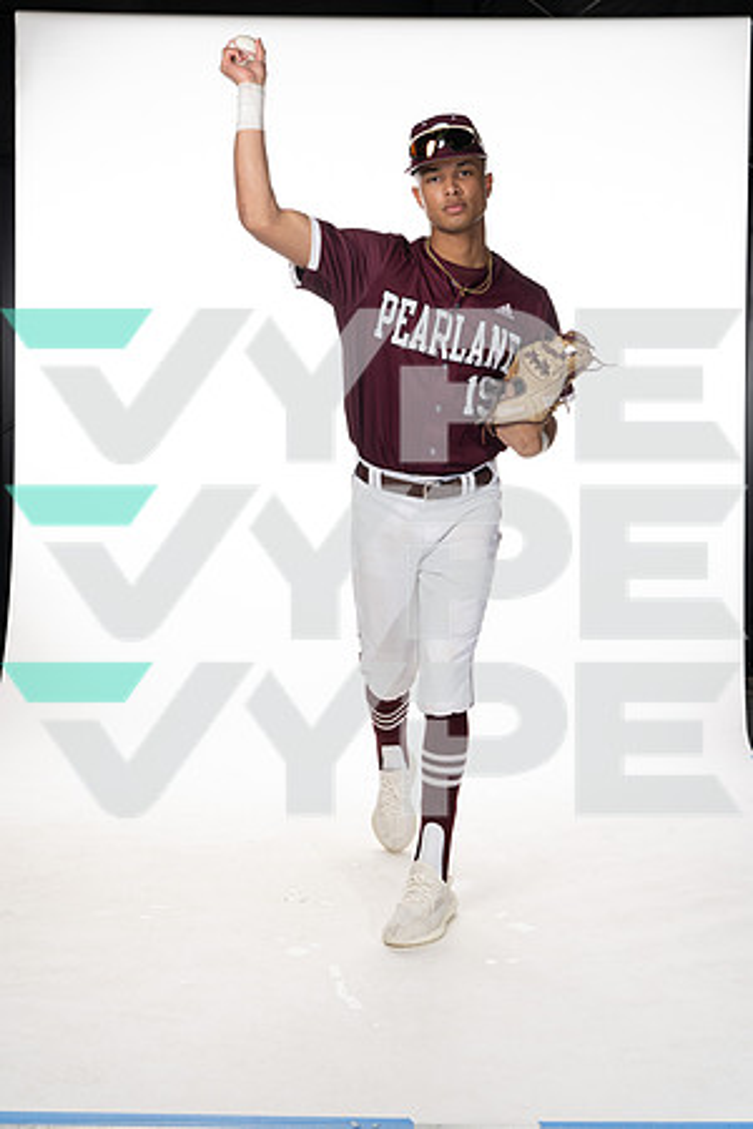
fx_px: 1537
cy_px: 564
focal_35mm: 49
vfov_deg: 40.3
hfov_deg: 27.5
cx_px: 376
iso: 400
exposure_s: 1/250
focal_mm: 49
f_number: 6.3
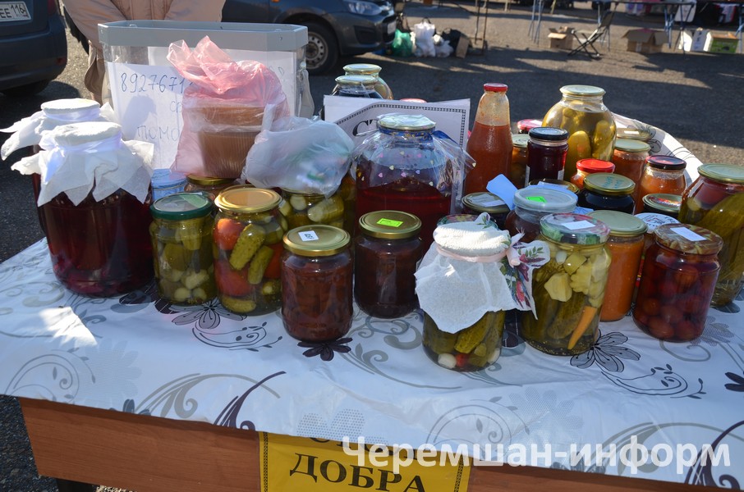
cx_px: 372
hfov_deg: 59.6
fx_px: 650
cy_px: 246
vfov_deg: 41.5
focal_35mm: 32
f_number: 5.6
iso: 100
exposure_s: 1/250
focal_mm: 21
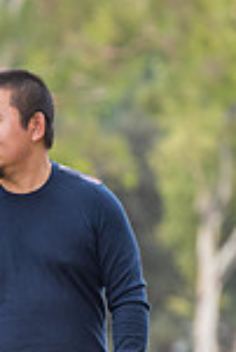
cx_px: -77
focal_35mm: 595
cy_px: 399
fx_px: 5837
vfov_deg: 3.5
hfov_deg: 2.3
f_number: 4.5
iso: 640
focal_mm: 200
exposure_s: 1/160
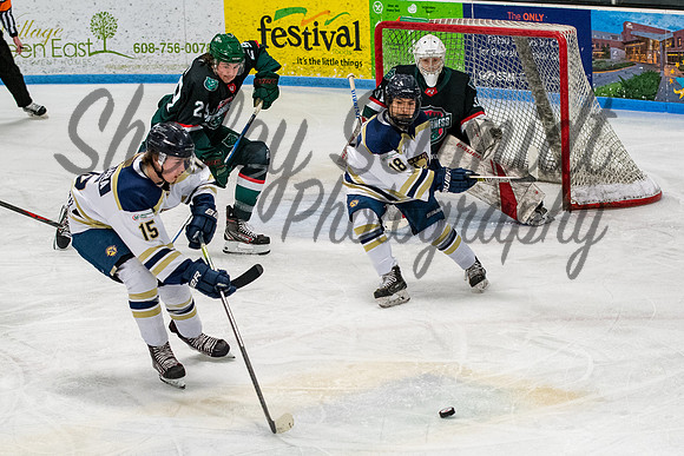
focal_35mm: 130
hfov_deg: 15.7
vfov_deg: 10.5
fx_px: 2477
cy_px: 279
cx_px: 423
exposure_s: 1/800
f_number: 3.5
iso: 2500
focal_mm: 70
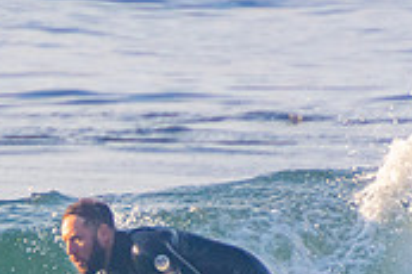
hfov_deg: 1.0
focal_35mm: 2085
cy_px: 380
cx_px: 7
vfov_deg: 0.7
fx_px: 23839
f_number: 5.6
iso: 500
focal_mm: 400
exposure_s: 1/1250
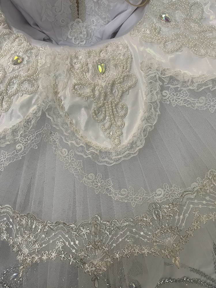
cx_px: 108
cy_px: 144
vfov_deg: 67.3
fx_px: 216
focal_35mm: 26
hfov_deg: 53.1
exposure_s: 1/50
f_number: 1.6
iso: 125
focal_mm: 4.2
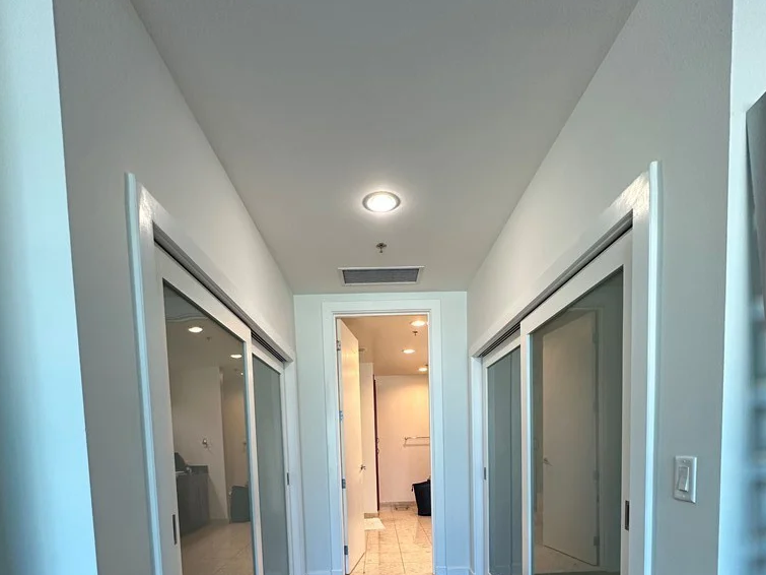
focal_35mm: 19
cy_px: 475
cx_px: 382
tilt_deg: -3.2
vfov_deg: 61.8
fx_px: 420
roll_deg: +1.2
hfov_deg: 84.7
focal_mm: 2.22
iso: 250
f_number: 2.2
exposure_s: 1/120
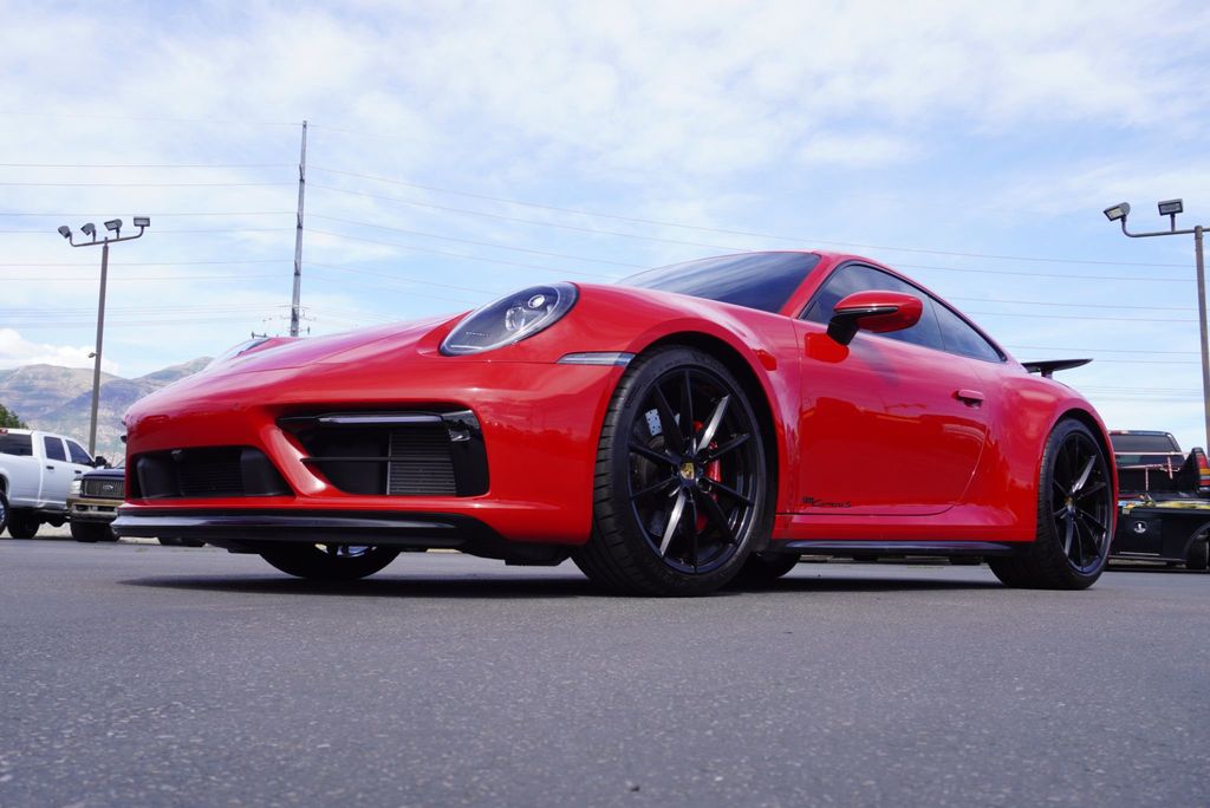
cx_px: 605
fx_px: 1211
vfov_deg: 36.9
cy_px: 404
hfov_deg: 53.1
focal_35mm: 36
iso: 100
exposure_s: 1/125
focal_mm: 24
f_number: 9
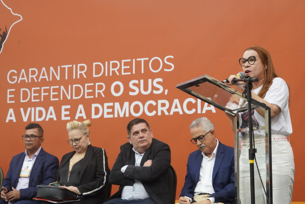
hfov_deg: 26.0
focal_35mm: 78
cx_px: 152
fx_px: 661
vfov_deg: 17.5
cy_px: 102
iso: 8000
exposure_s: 1/125
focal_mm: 78
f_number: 6.7
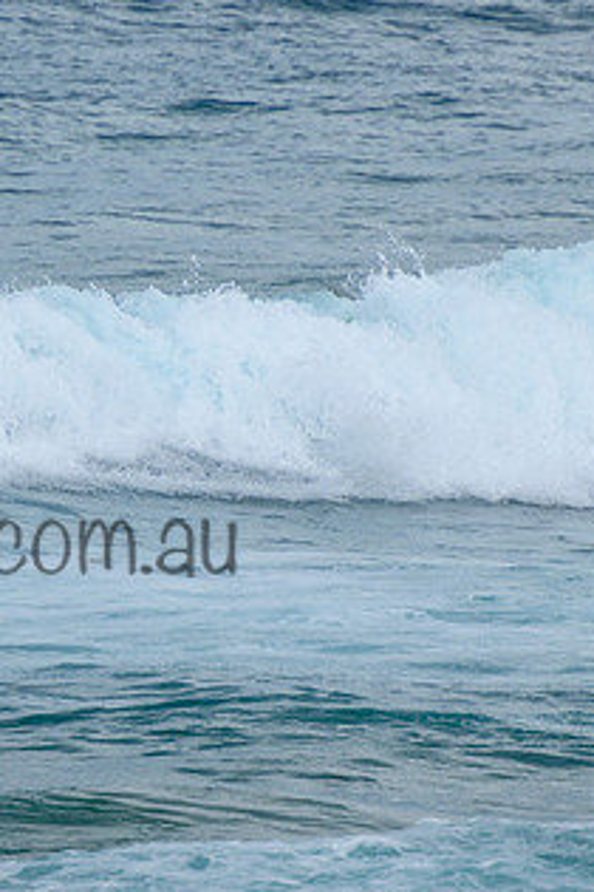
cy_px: 374
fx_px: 25070
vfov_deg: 2.0
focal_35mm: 1013
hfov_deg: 1.4
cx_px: -122
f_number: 5.6
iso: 400
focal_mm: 400
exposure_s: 1/2000
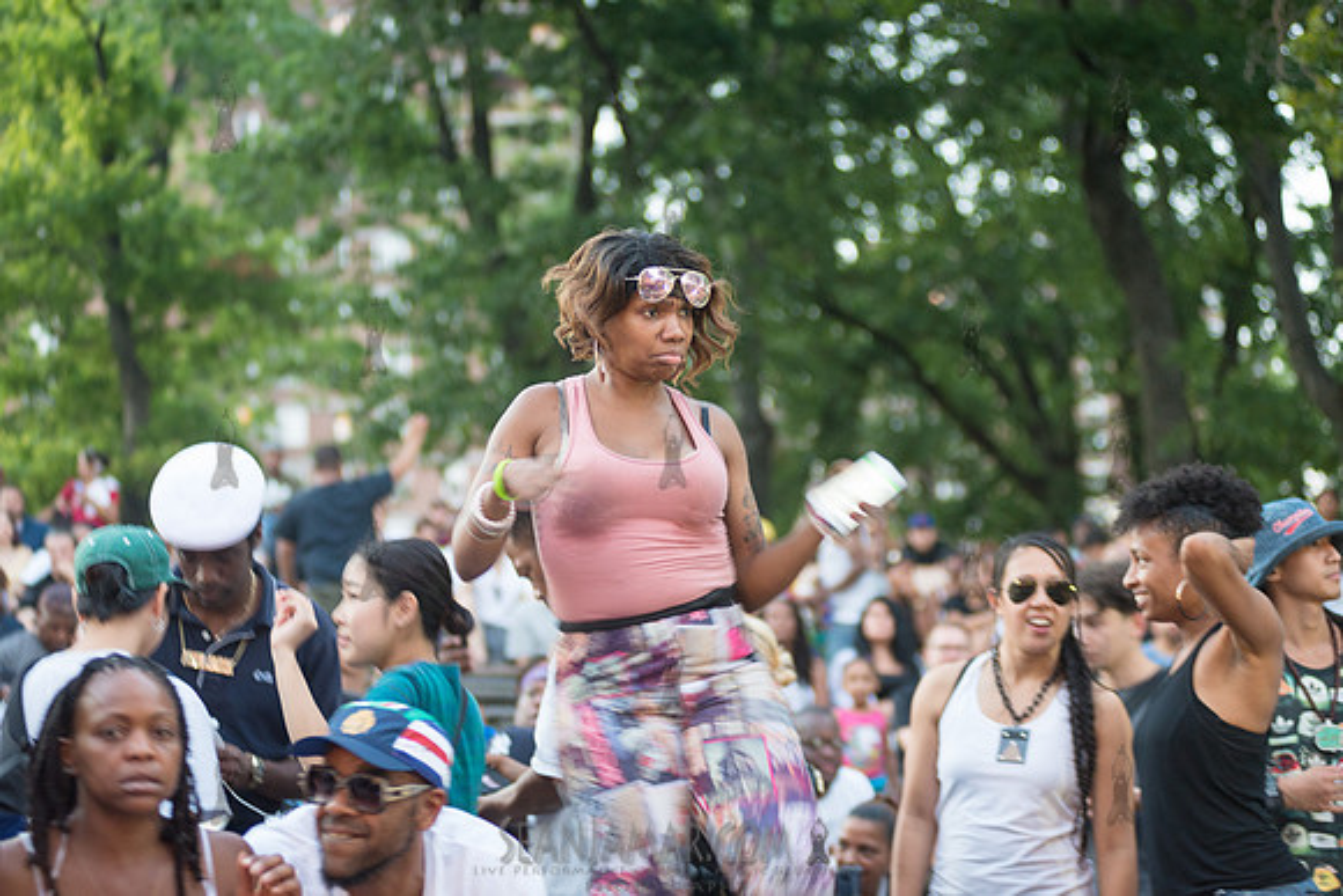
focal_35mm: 80
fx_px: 2985
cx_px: 672
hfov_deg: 25.4
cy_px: 448
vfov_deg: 17.1
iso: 1600
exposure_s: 1/30
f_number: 2.8
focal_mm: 80
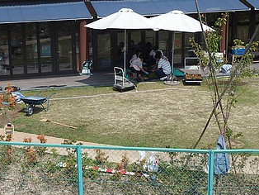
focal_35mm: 71
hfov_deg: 27.1
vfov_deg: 20.7
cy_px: 78
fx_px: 532
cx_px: 75
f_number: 3.2
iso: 100
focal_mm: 8.3
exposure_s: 1/2000
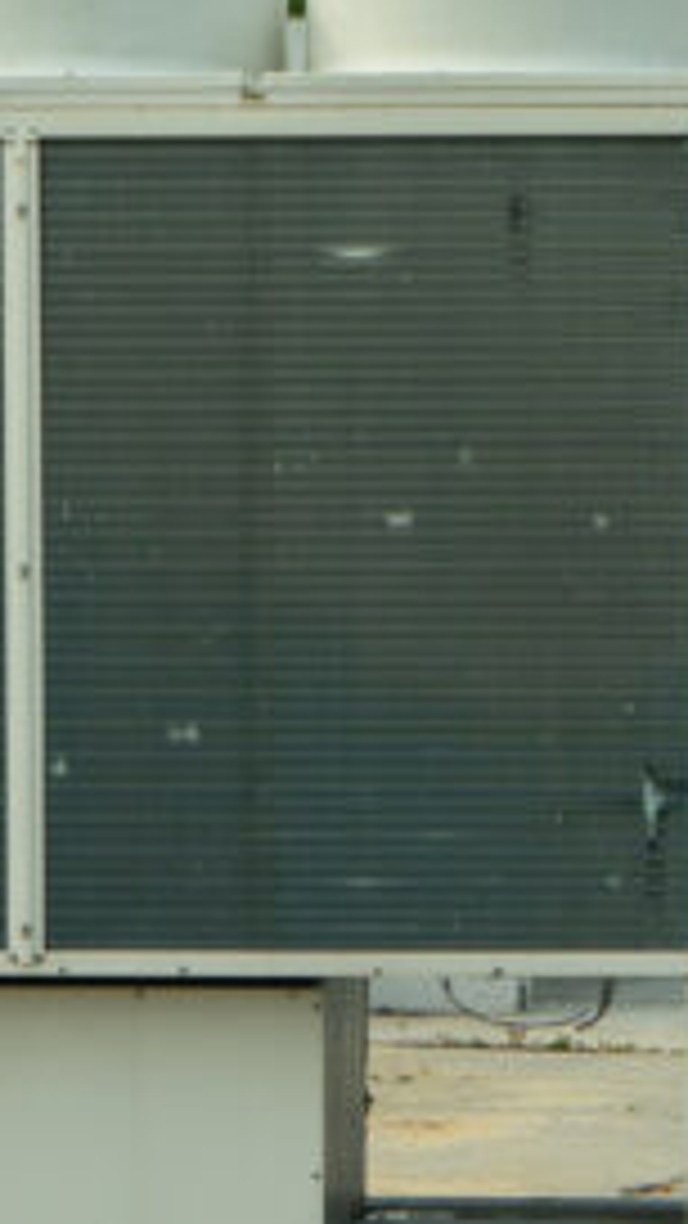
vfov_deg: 15.6
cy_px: 596
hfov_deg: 8.7
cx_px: 742
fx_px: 4476
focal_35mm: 138
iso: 200
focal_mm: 35
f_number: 6.3
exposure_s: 1/250
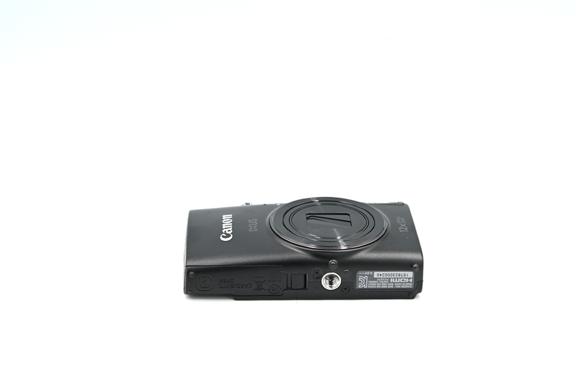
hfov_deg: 27.0
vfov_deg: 18.2
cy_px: 192
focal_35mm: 75
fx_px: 1200
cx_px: 288
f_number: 14
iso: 100
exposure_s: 1/13
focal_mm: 75
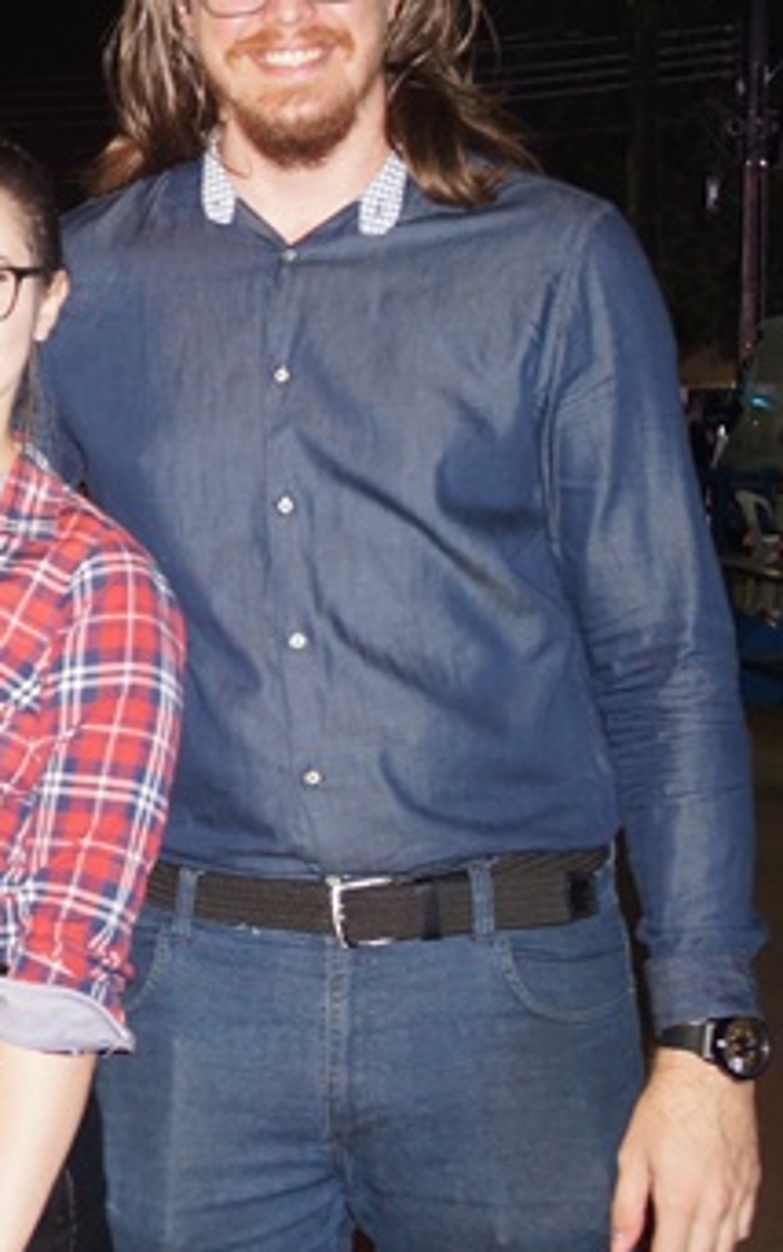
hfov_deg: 15.0
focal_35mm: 82
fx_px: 2804
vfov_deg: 25.1
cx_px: -289
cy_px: 476
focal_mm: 23
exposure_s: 1/60
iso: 1000
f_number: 4
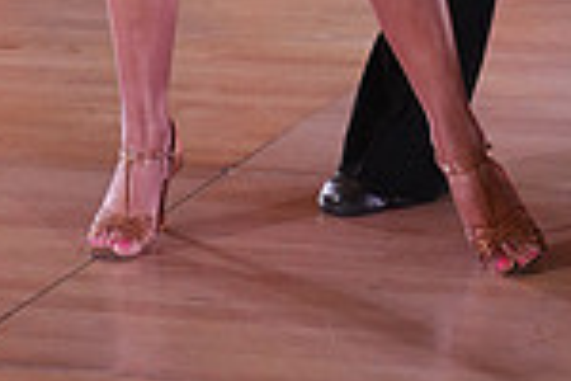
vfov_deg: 6.8
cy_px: -461
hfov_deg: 10.6
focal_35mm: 193
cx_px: 409
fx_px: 3061
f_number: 4
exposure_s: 1/400
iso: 2000
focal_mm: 50
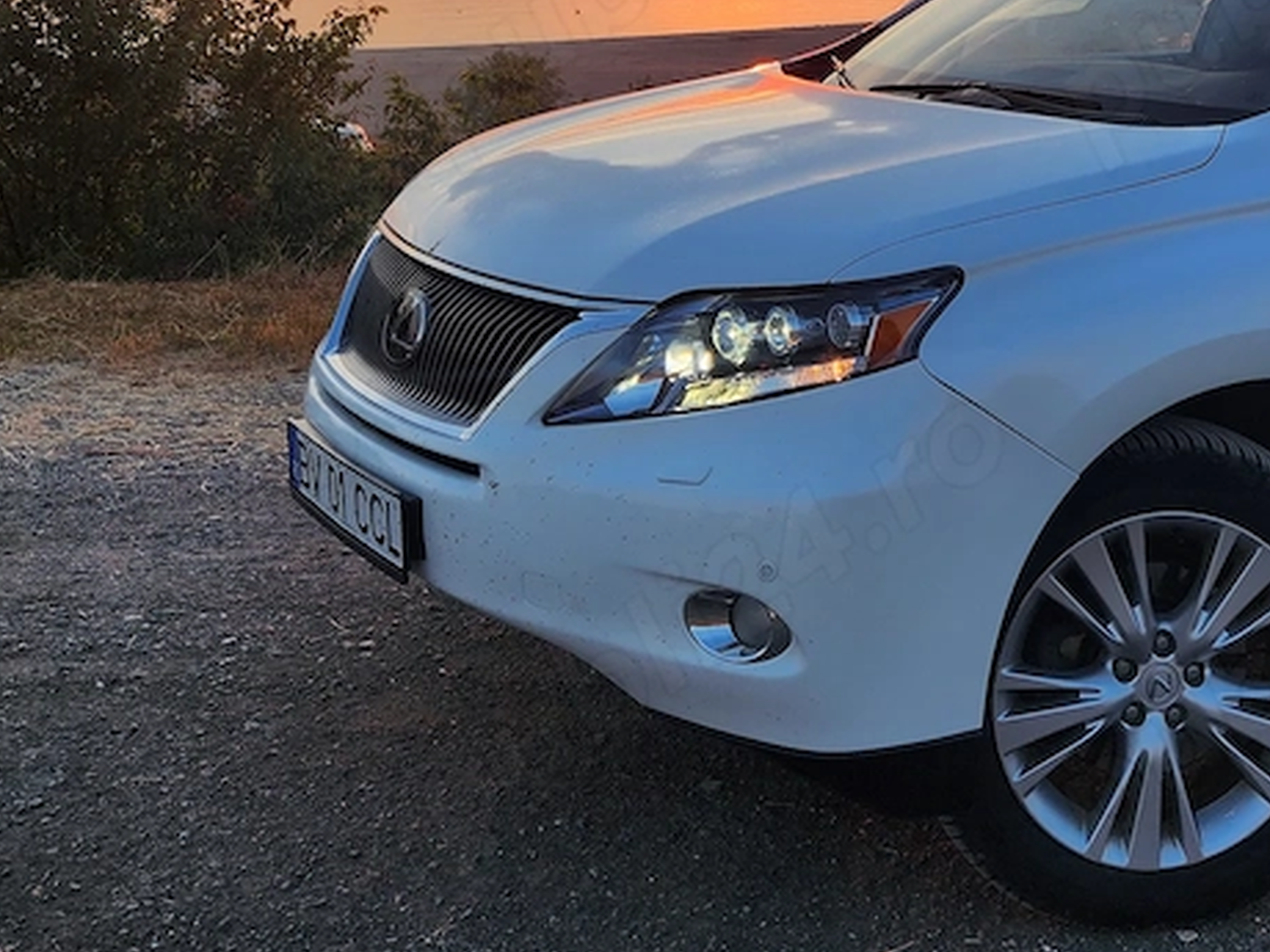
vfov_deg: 27.2
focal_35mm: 50
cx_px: 1030
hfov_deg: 36.8
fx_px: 1834
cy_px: -33
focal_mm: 5.4
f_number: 1.8
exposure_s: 1/296
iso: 20
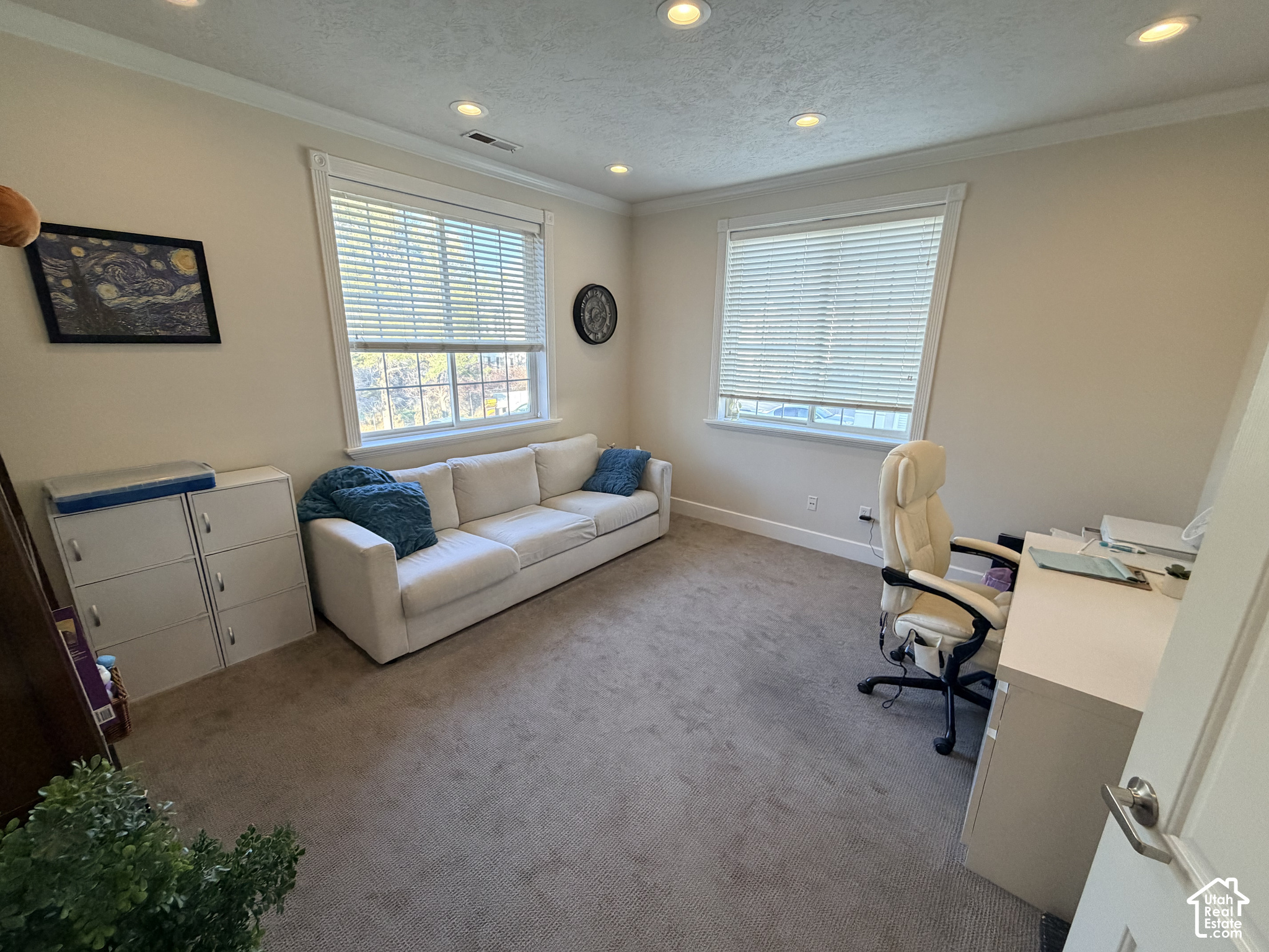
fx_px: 513
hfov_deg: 102.1
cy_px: 476
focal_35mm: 14
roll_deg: -0.7
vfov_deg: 85.7
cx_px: 634
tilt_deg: -15.6
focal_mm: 2.22
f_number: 2.2
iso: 250
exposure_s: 1/120
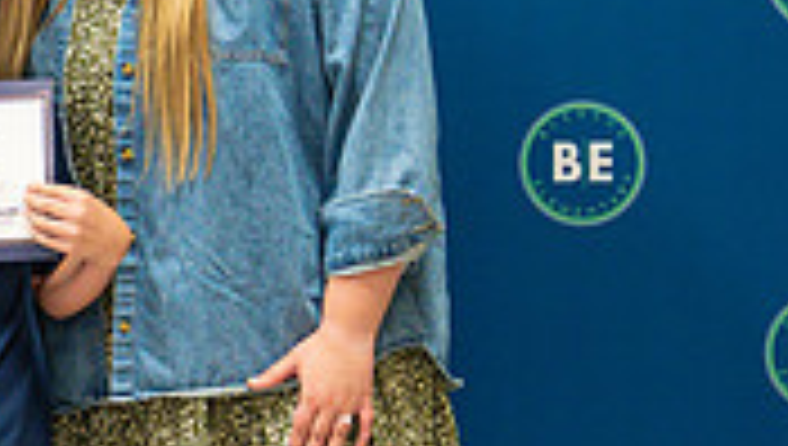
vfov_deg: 5.4
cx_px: -168
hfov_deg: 9.4
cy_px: 233
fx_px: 4729
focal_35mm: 226
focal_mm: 50
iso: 1000
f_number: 1.2
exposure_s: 1/400
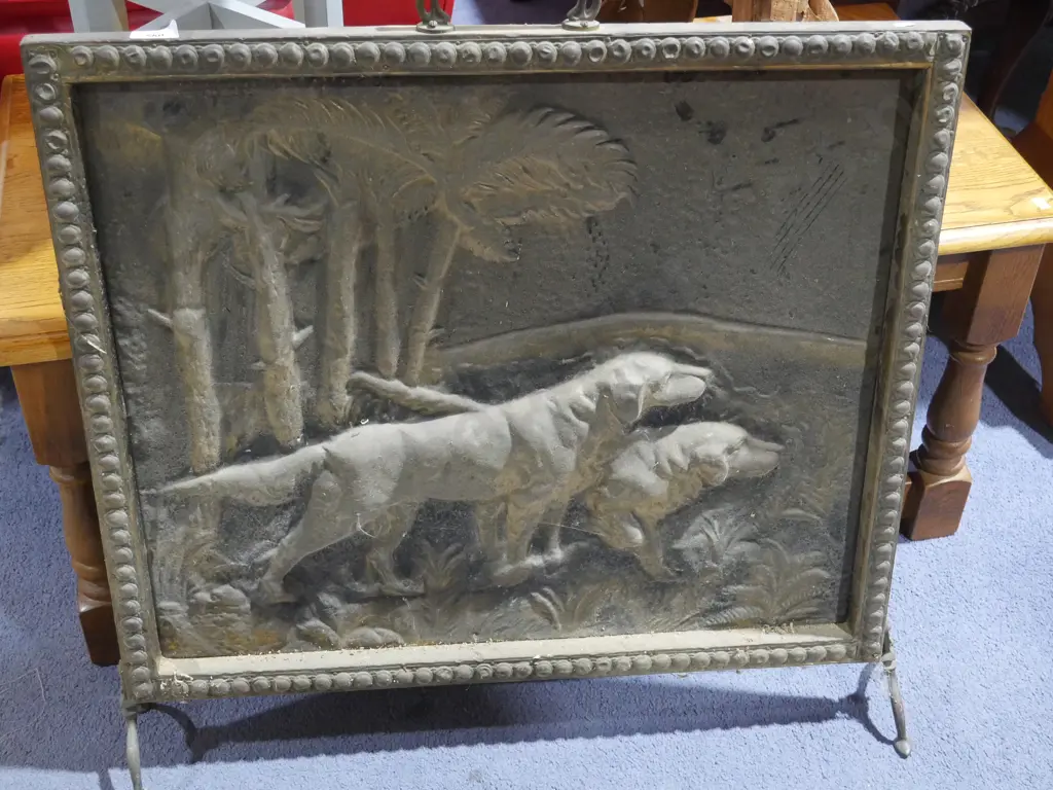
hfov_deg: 38.2
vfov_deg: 29.1
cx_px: 526
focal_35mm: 50
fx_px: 1521
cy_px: 395
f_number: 5.3
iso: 3200
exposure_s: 1/60
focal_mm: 25
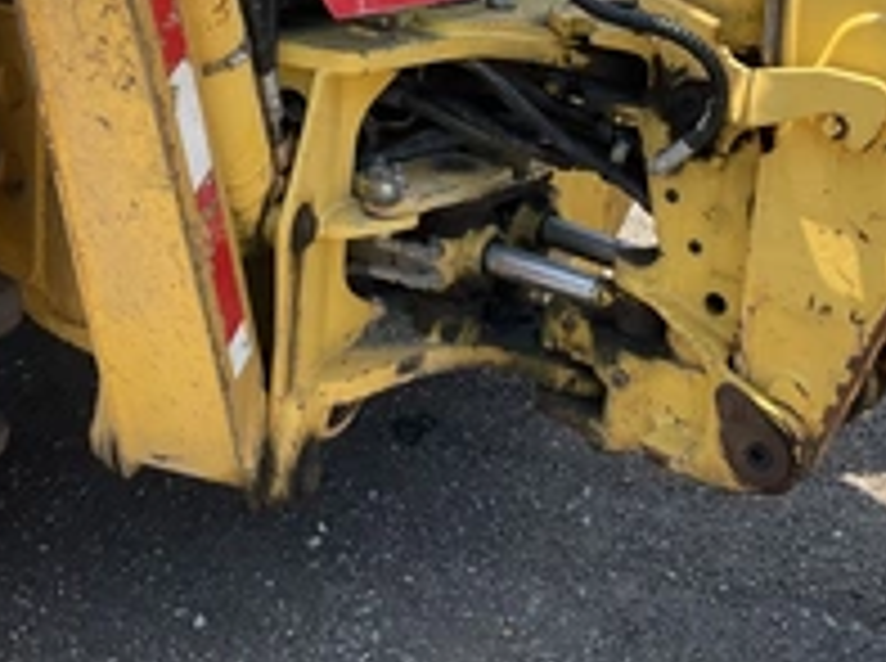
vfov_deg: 24.1
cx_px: 468
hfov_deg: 32.7
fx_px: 1507
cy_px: 86
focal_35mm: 59
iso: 25
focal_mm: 3
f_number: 1.8
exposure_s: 1/650
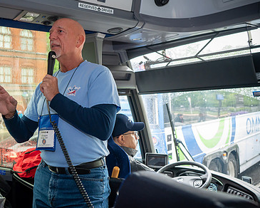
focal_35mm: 38
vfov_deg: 39.0
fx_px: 292
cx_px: 76
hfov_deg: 46.8
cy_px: 85
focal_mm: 25.5
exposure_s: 1/100
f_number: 4
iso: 1100
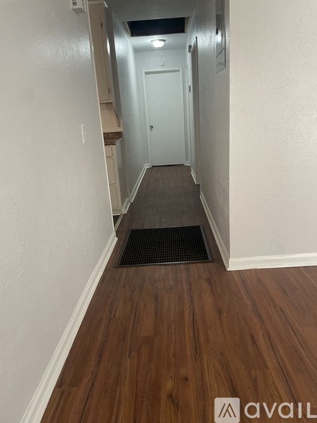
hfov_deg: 53.0
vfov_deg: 67.3
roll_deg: +2.9
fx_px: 318
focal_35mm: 26
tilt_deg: -18.4
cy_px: 212
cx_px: 158
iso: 160
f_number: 1.6
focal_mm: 4.2
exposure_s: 1/60
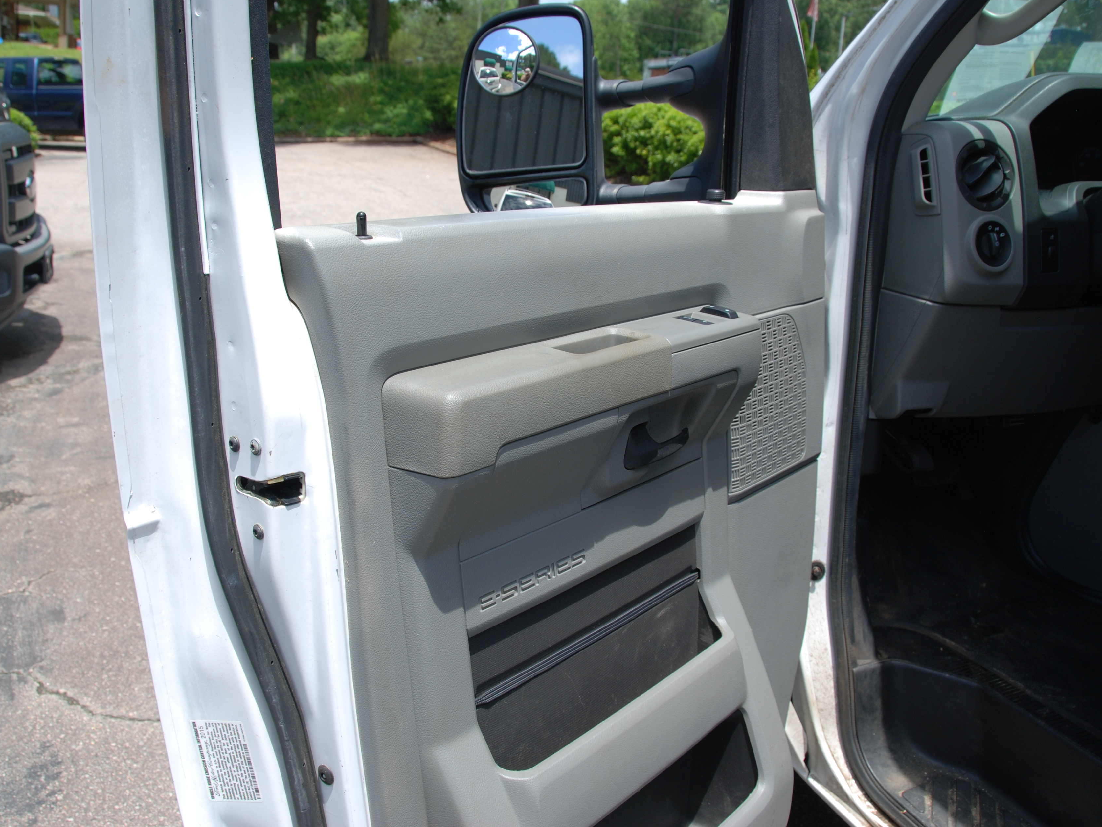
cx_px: 527
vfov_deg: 46.8
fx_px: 955
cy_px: 404
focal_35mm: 30
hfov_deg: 59.9
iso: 100
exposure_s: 1/200
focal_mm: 18
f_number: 7.1
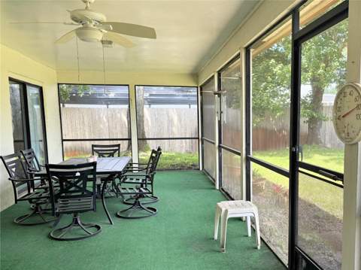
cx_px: 180
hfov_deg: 67.4
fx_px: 271
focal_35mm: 26
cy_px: 135
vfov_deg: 53.0
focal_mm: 5.96
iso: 64
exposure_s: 1/233
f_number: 1.6
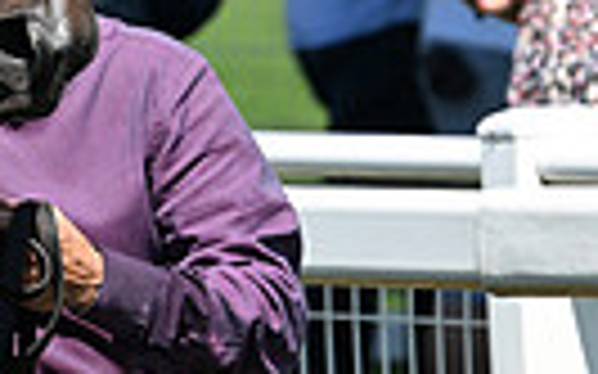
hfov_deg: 2.5
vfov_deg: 1.6
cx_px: -459
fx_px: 13733
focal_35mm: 843
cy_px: -300
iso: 400
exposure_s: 1/2000
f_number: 5.6
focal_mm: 190
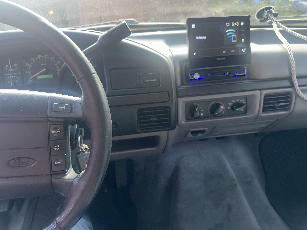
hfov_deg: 71.6
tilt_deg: -20.1
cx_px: 154
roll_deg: +1.5
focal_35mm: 24
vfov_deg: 56.8
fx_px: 213
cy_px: 115
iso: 320
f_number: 1.78
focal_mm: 6.86
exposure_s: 1/60
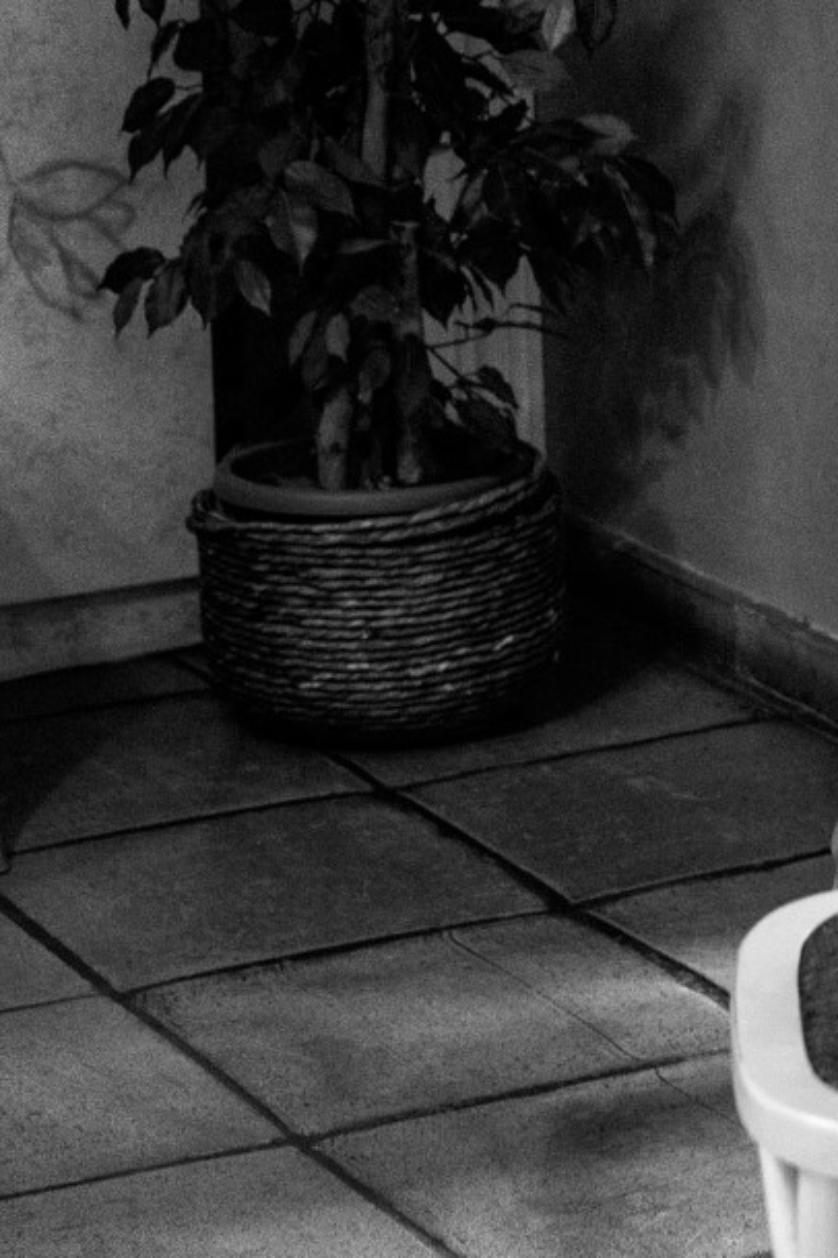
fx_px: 5586
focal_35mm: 160
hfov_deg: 8.5
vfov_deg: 12.4
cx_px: 1064
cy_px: -407
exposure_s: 1/125
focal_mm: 55
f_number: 3.5
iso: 1250
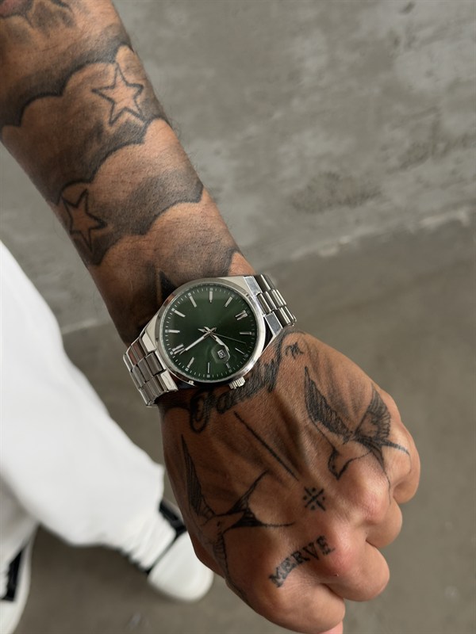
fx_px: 880
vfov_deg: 39.7
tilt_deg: -61.0
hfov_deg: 30.3
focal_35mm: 48
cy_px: 317
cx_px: 238
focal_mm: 6.76
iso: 160
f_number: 1.78
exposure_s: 1/60
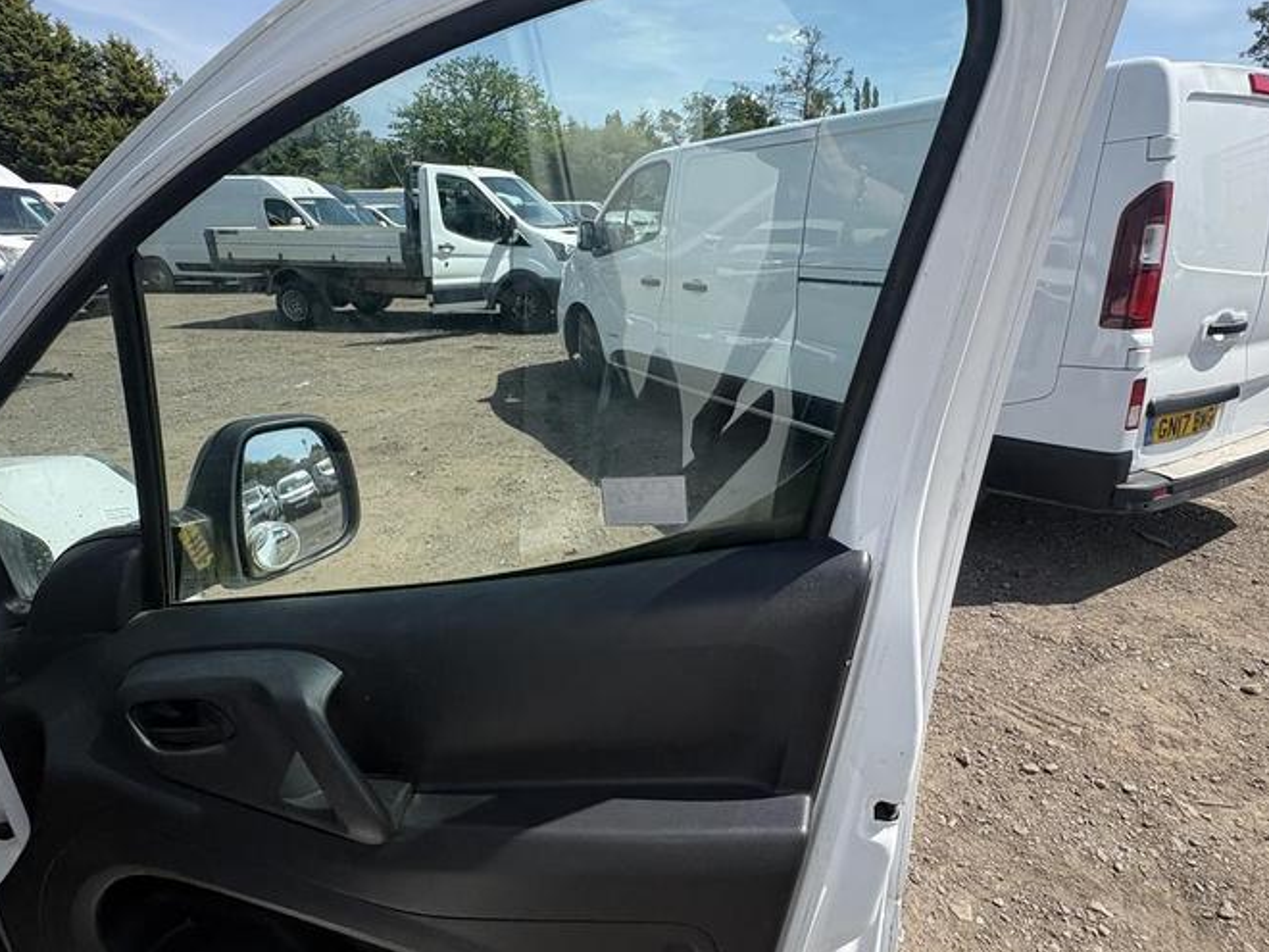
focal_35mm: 19
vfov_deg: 68.6
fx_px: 697
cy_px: 444
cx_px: 621
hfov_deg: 84.7
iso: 50
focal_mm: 2.22
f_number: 2.2
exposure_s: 1/1346
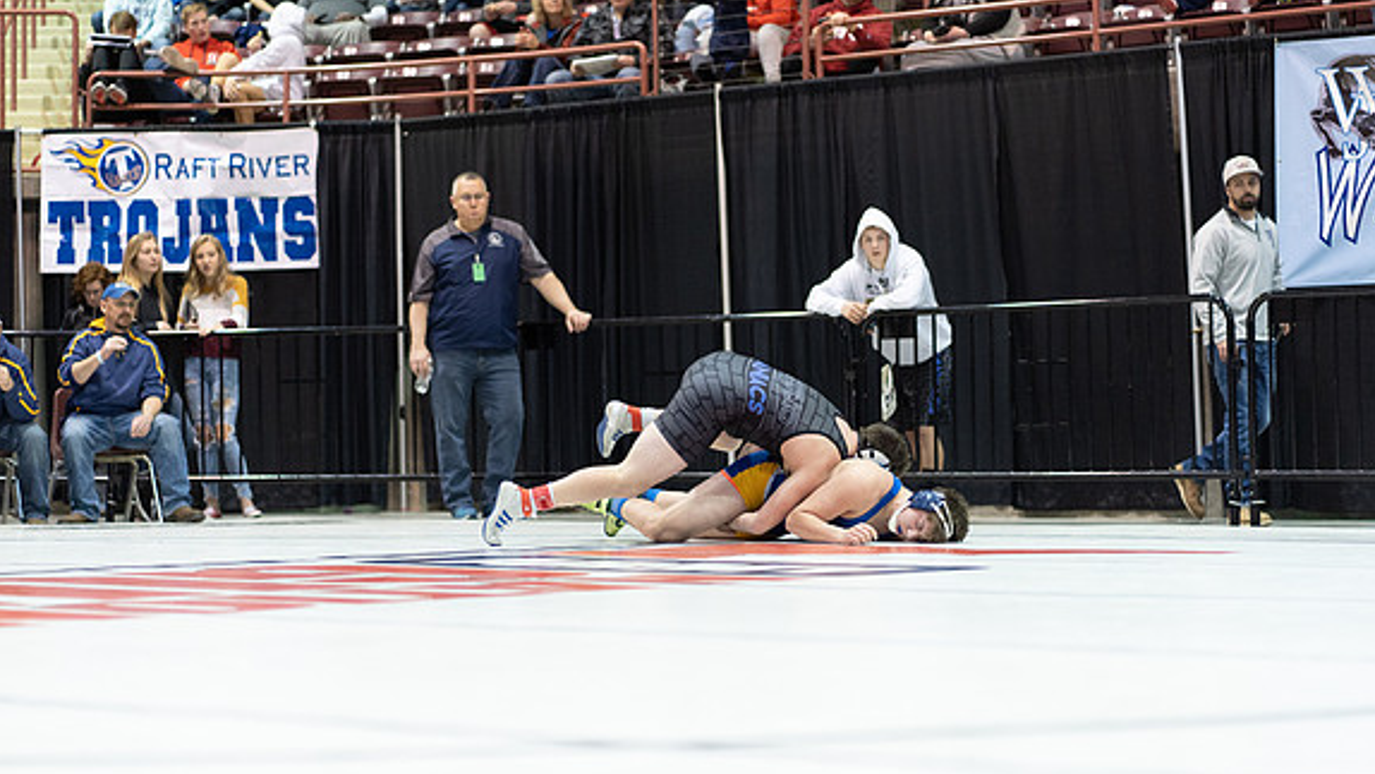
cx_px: 692
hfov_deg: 23.7
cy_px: 349
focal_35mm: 90
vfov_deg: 13.4
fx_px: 3282
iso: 2500
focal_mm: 85
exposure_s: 1/500
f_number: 1.8
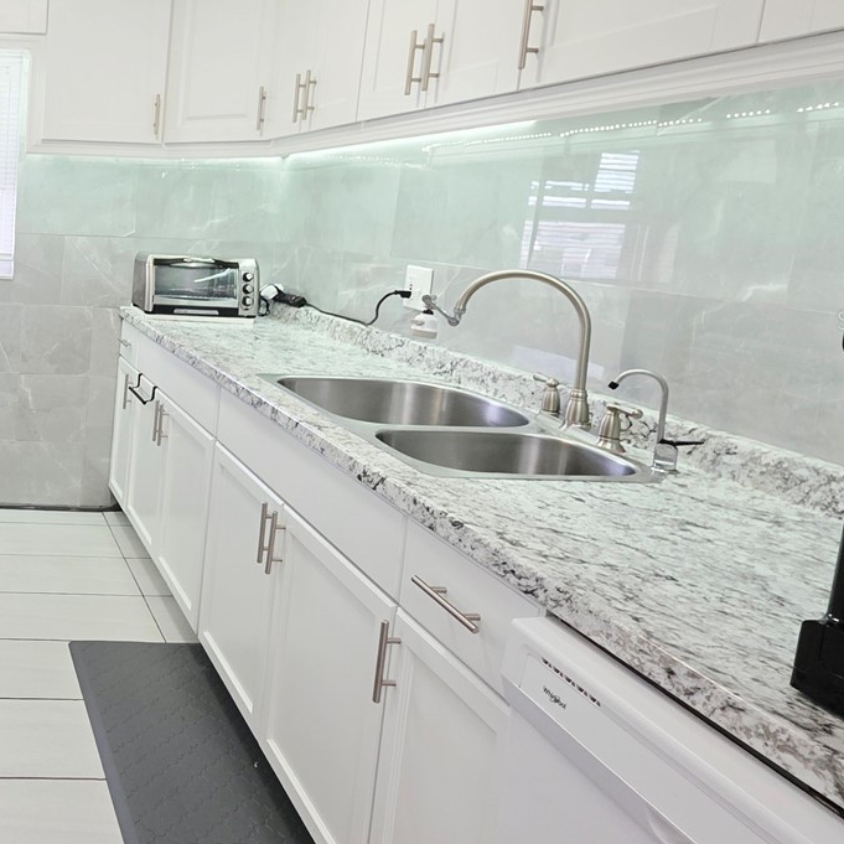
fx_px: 745
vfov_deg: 58.4
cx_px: -37
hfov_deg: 46.9
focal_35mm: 27
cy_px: 320
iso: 125
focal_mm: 2.2
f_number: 1.9
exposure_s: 1/120
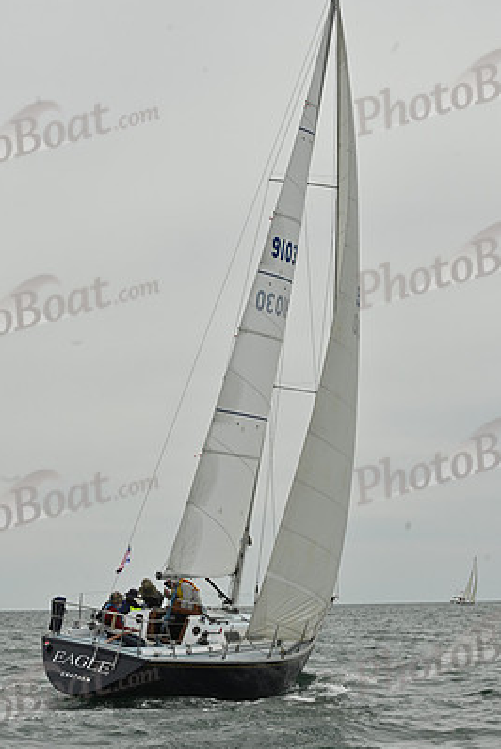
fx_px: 2125
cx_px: 257
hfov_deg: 13.4
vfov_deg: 20.0
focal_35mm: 102
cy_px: 386
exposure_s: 1/1000
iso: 320
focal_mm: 70
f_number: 13
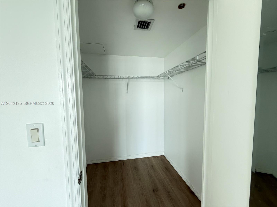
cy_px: 104
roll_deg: +1.1
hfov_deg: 102.1
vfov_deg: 85.7
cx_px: 138
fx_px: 112
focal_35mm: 14
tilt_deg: -4.2
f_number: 2.2
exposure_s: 1/91
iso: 320
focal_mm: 2.22
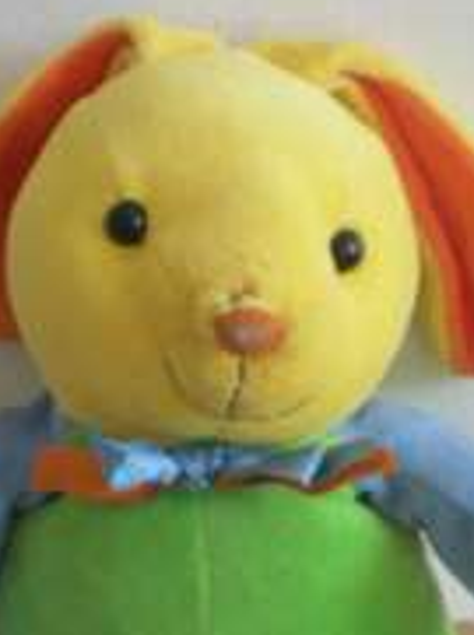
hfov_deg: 17.9
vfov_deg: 23.6
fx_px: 1502
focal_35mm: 82
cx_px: 221
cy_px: 502
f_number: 3.1
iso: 200
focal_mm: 6.3
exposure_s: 1/34.7
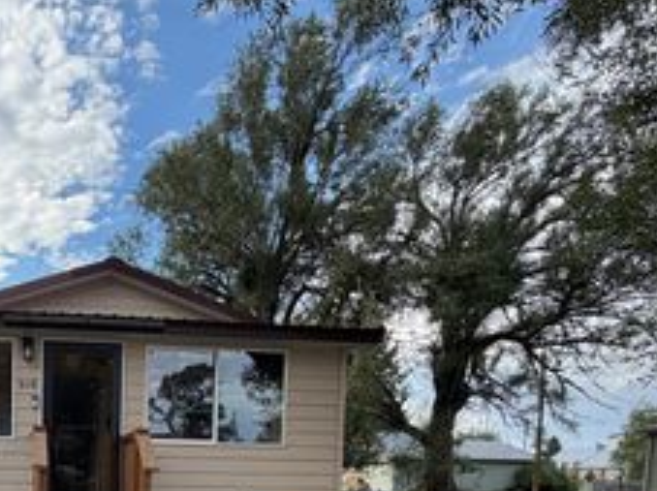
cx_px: 96
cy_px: 516
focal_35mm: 31
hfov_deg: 52.9
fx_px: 588
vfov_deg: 38.9
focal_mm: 2.22
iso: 40
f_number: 2.2
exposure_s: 1/502
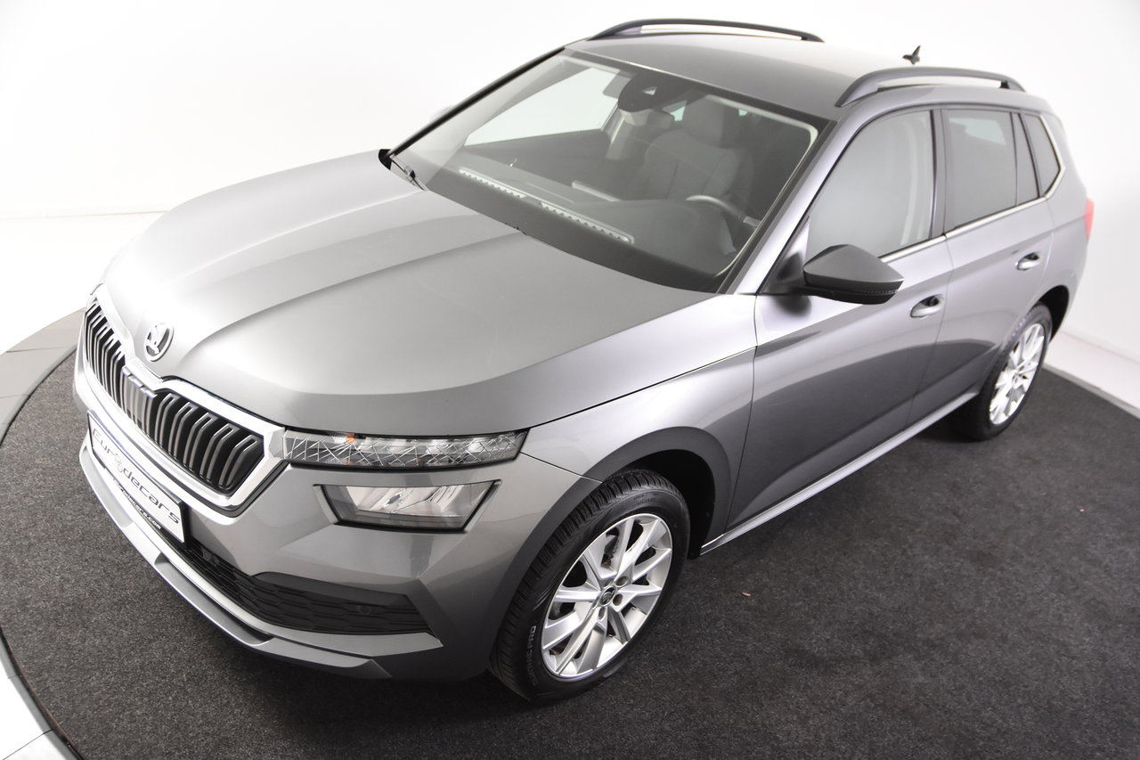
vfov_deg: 40.0
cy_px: 380
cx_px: 570
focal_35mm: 33
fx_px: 1045
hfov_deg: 57.2
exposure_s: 1/50
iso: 1600
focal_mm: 22
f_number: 3.5
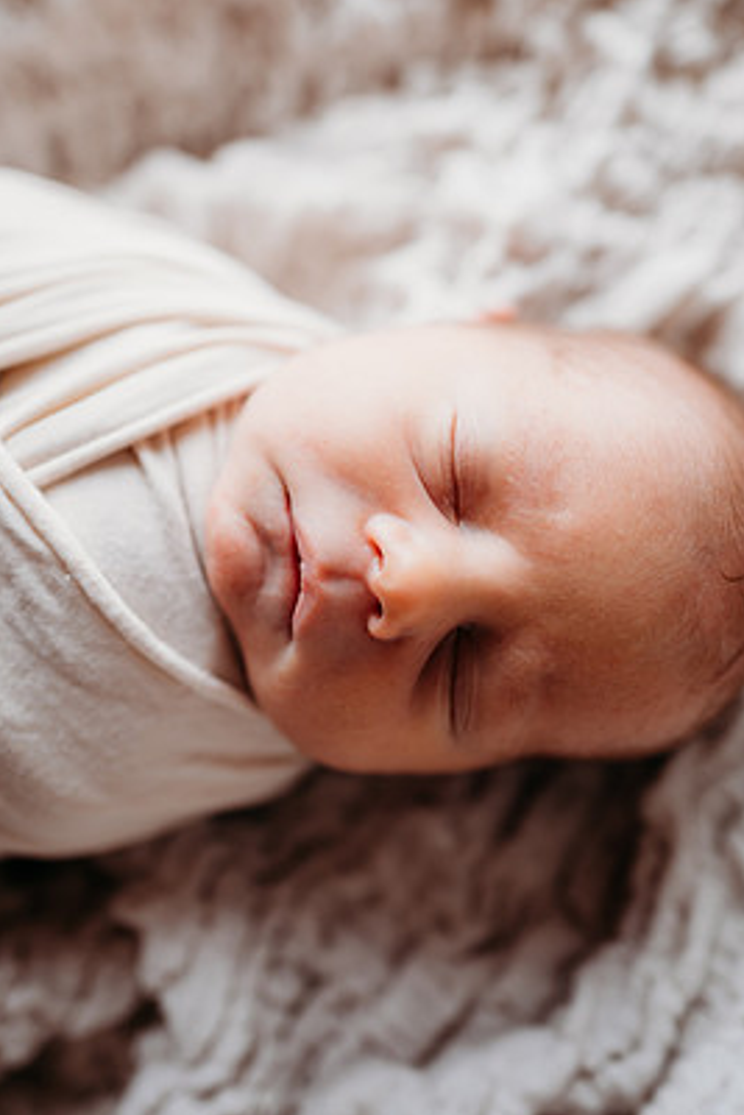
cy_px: 577
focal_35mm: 27
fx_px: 836
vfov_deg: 67.3
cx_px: 407
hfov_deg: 47.9
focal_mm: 24
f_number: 2.2
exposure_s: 1/200
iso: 80
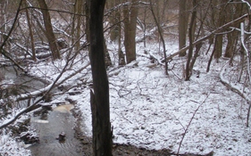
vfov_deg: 19.1
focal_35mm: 68
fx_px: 465
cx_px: 69
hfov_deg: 29.8
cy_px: 73
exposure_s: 1/120
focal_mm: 6.3
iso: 175
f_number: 3.5
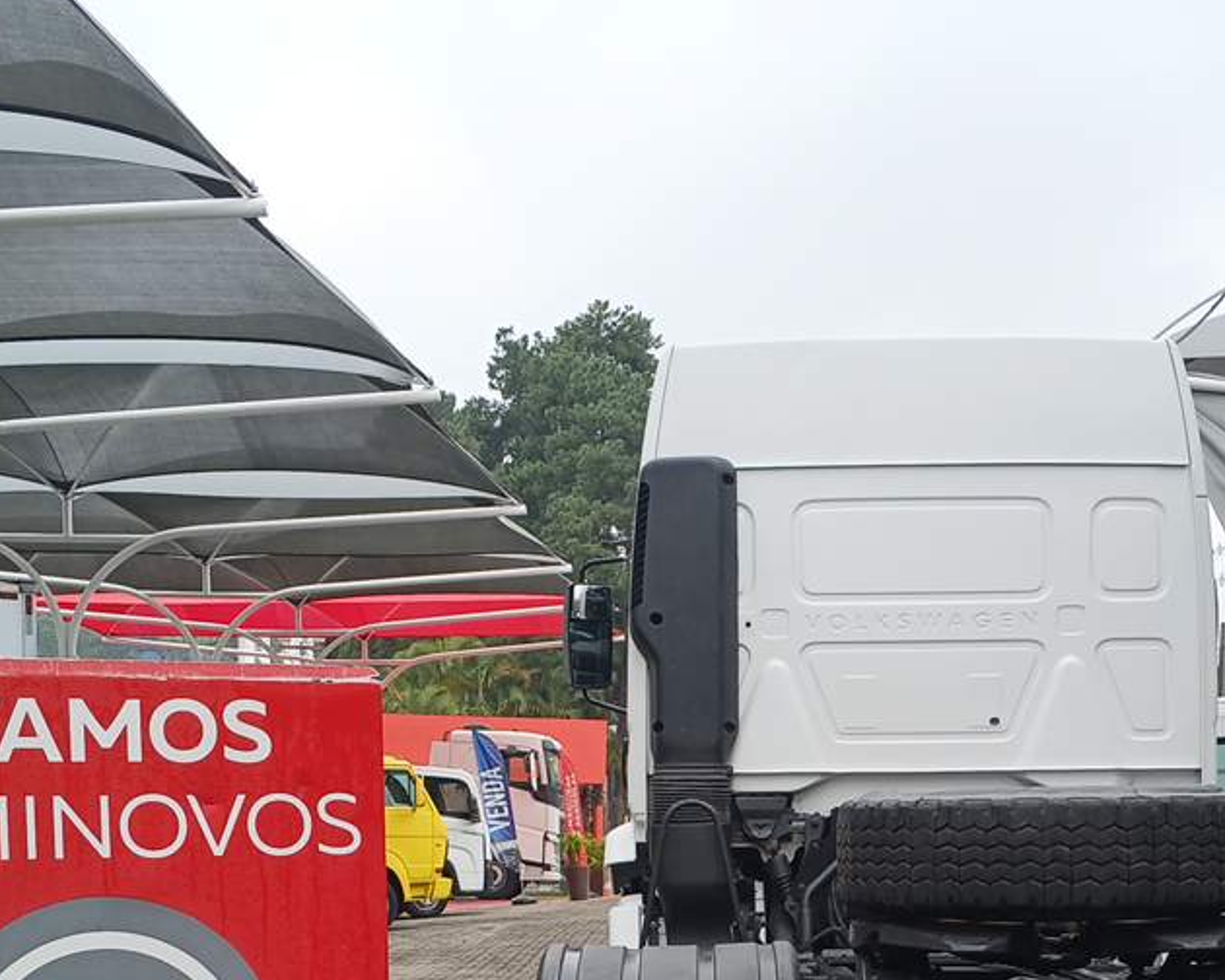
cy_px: 972
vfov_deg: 25.0
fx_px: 2103
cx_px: 696
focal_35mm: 58
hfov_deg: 32.4
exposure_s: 1/120
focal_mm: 3.98
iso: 26
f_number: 1.8
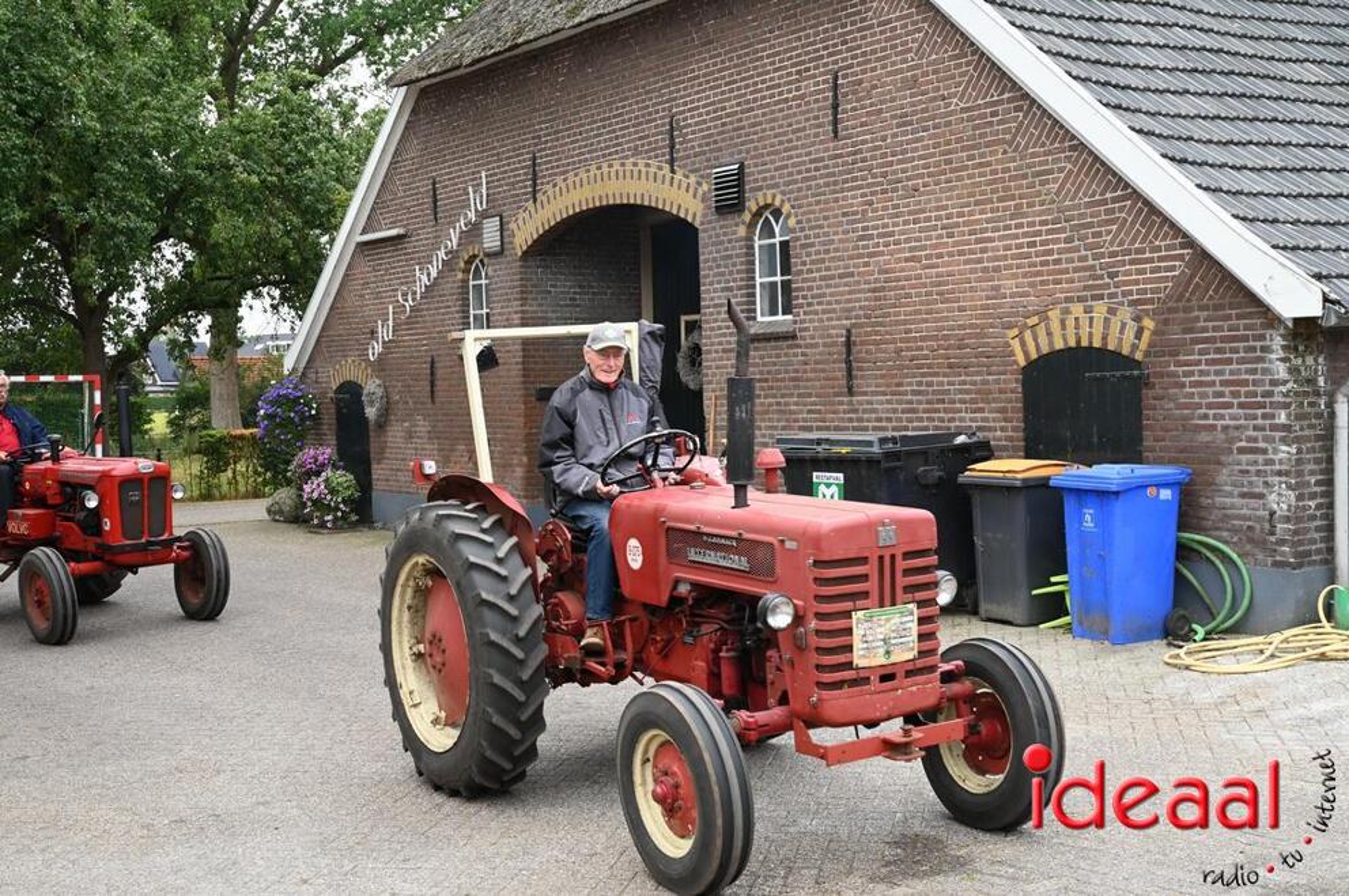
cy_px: 448
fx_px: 1722
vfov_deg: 29.2
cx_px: 674
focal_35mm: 46
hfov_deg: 42.8
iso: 640
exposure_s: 1/250
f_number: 9
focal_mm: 46
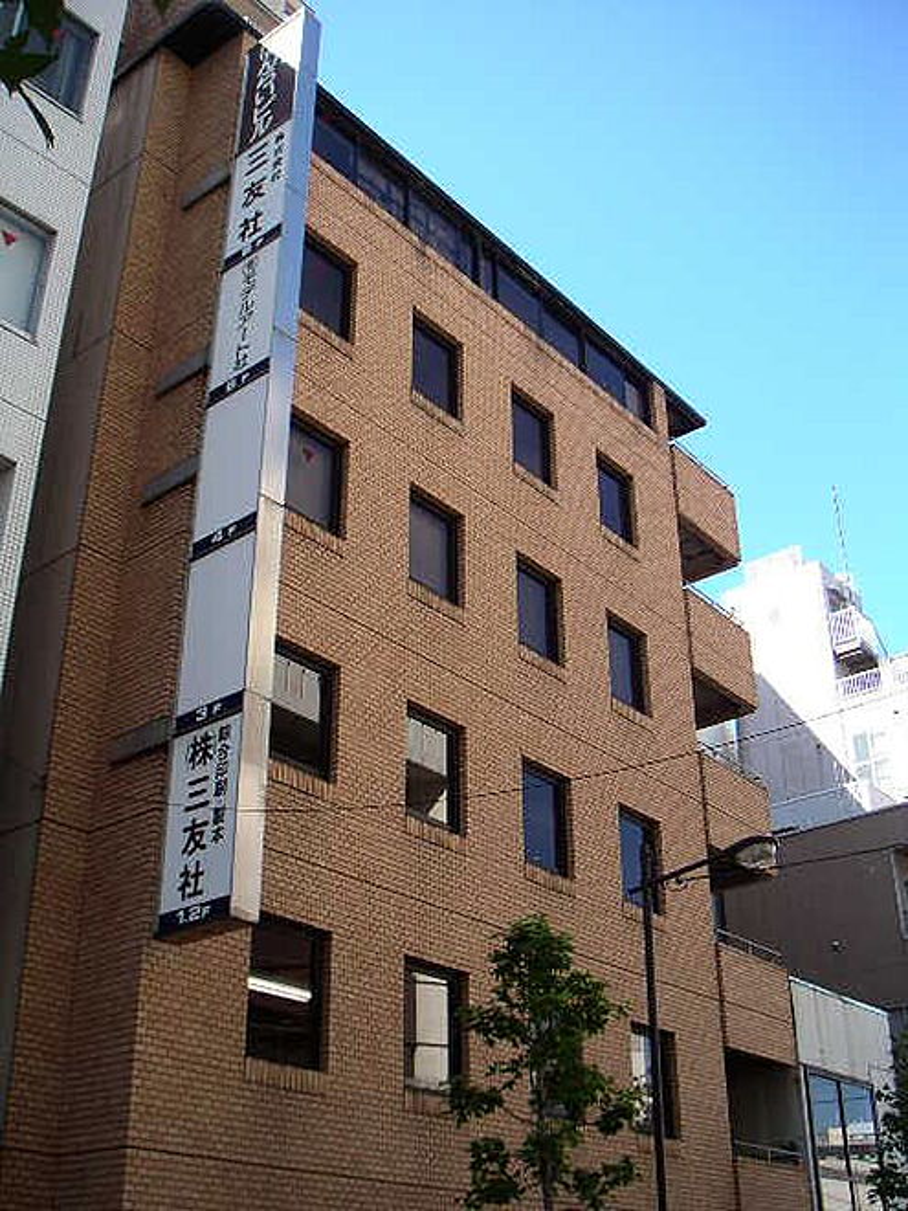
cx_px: 454
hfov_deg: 37.7
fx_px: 1329
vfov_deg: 49.0
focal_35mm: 38
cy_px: 606
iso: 50
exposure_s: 1/250
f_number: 2.8
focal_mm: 6
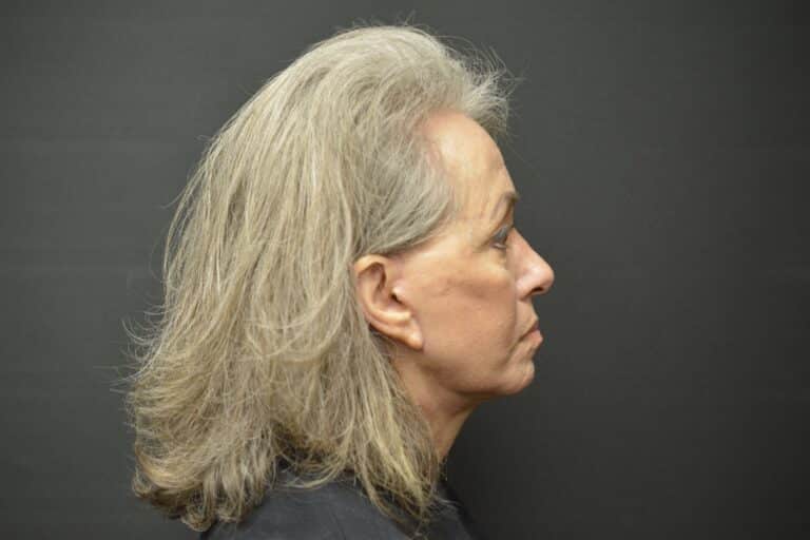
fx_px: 1350
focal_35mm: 60
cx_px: 405
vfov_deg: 22.6
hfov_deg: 33.4
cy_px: 270
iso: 800
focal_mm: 40
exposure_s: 1/60
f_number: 4
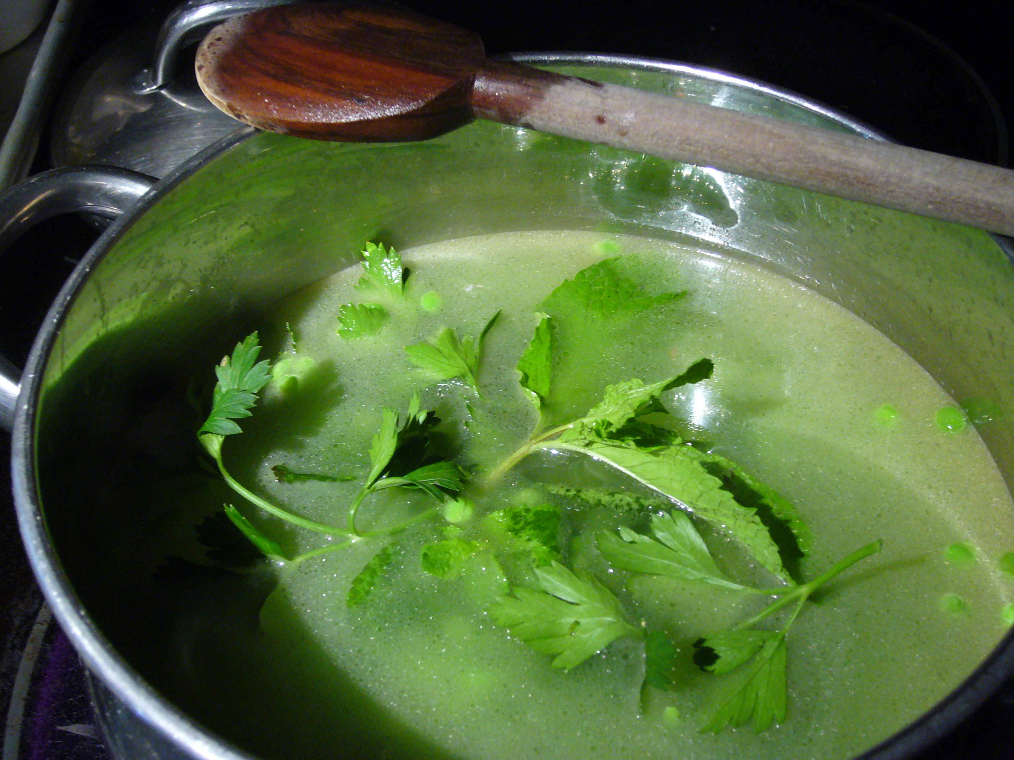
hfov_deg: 34.9
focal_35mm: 55
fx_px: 1611
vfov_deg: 26.6
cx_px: 507
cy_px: 380
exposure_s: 1/8
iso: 200
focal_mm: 9.1
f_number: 3.5
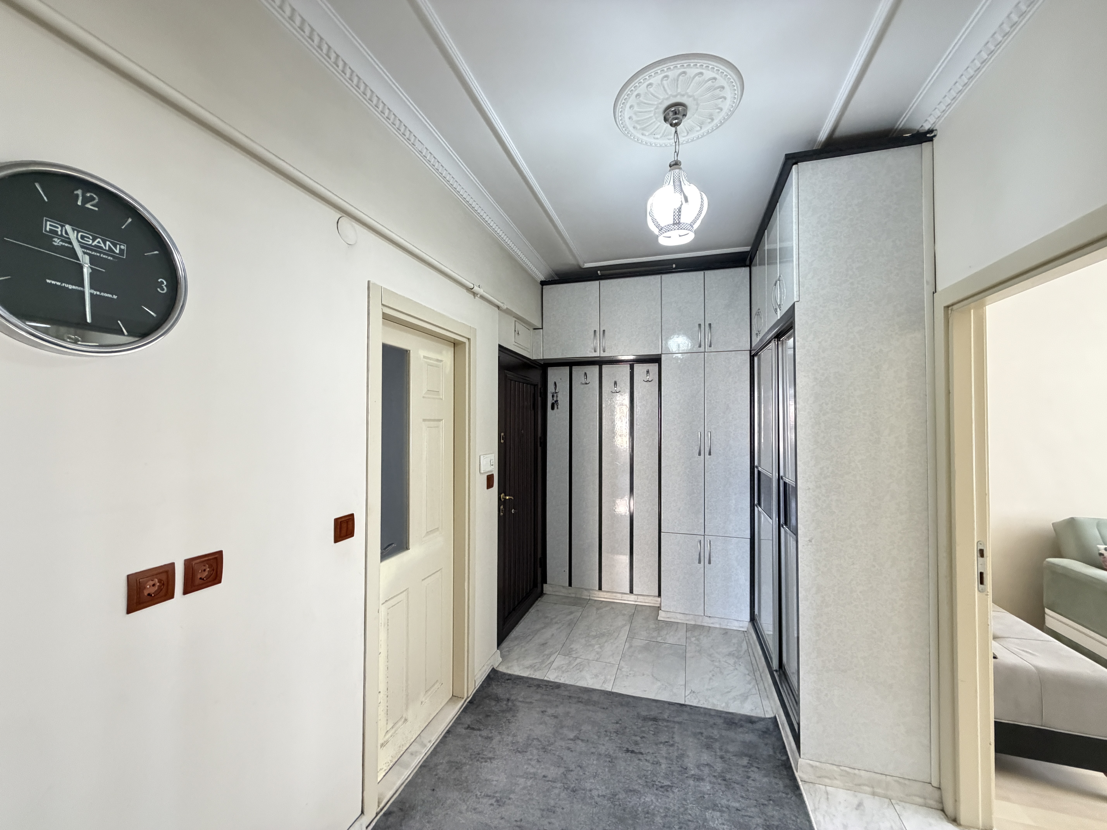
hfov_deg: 102.1
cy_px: 415
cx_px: 554
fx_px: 448
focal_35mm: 14
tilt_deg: +1.4
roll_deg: +0.1
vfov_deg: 85.7
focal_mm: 2.22
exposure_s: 1/50
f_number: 2.2
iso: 640
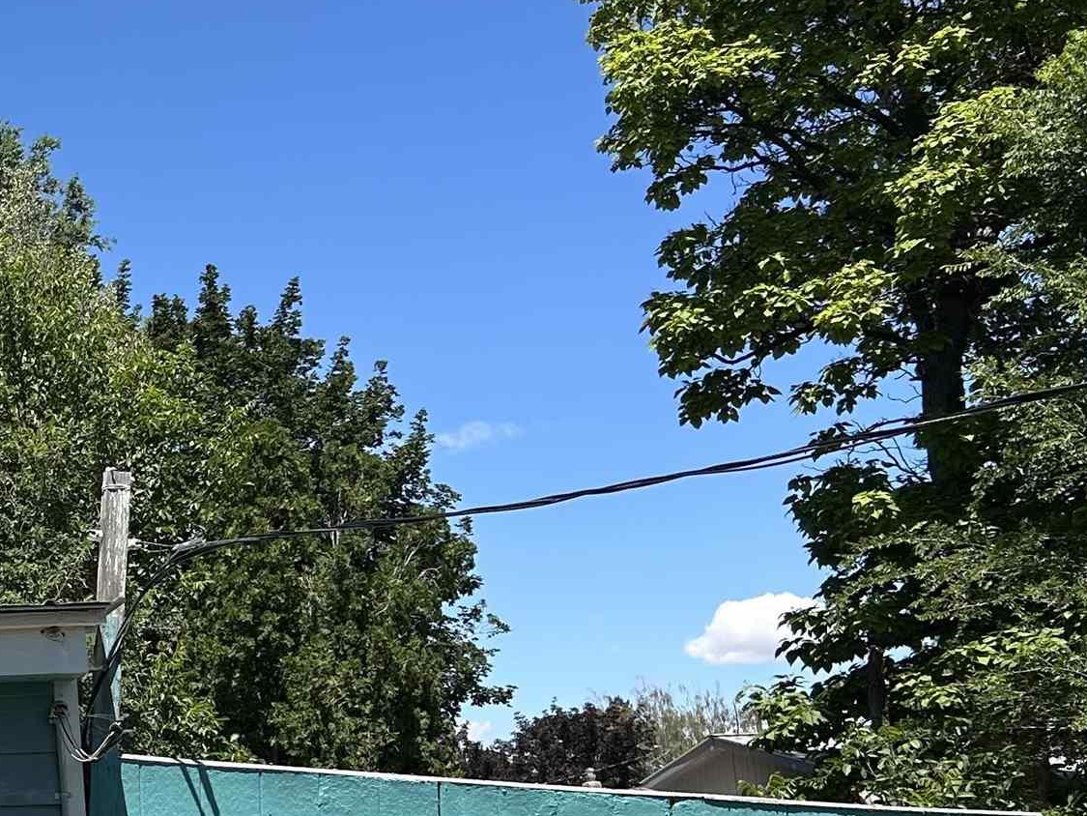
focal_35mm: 71
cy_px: 703
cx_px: -370
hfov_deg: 23.7
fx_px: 2230
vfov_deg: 20.4
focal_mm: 5.7
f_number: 1.5
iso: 50
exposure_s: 1/3968
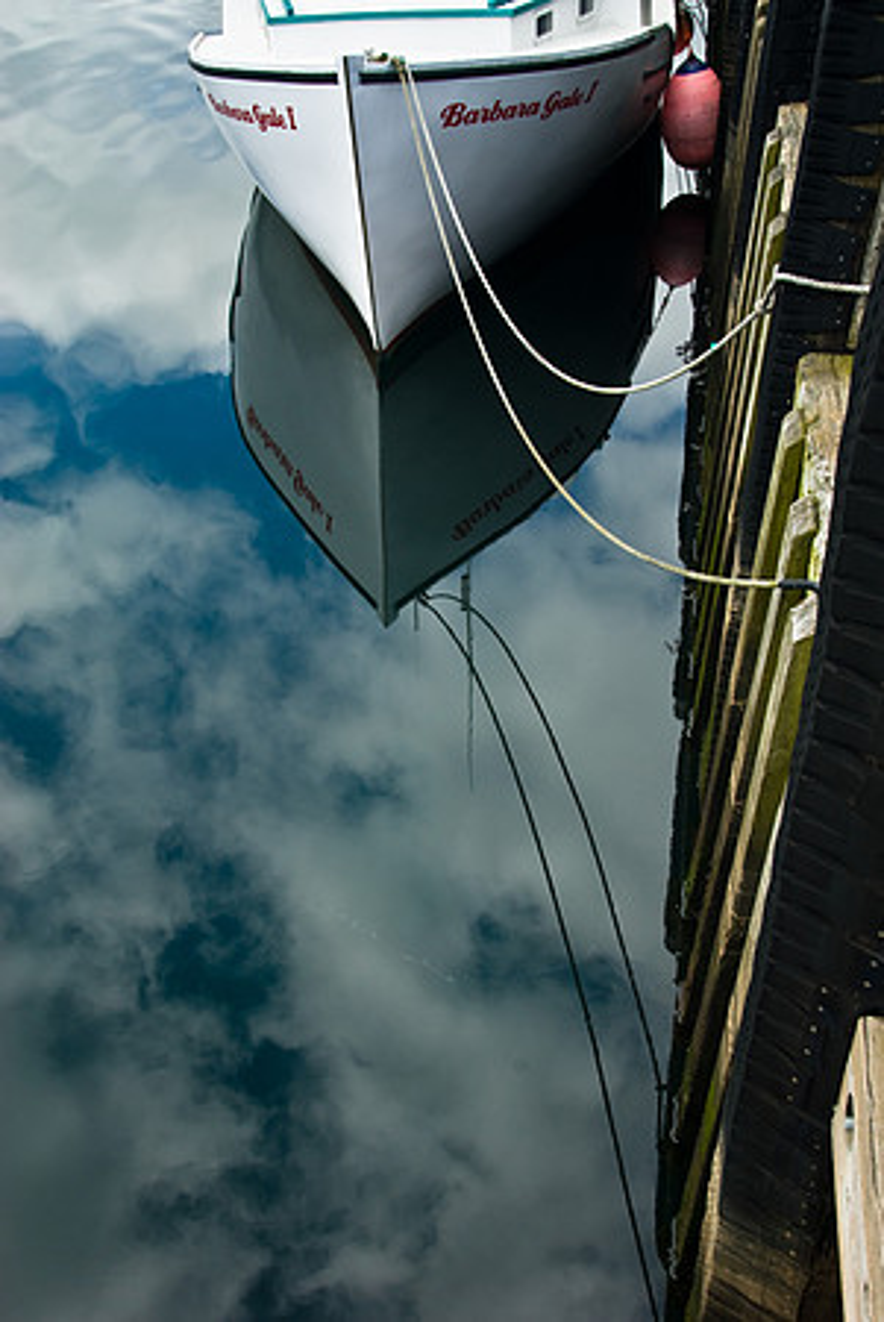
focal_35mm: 36
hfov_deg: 37.0
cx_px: 442
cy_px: 661
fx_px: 1323
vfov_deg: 53.1
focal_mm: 24
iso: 200
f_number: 11
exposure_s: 1/40
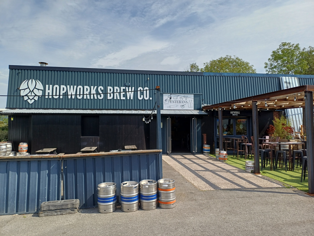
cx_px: 157
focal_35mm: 25
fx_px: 227
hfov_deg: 69.4
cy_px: 118
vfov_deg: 54.9
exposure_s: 1/1353
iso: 50
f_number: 1.8
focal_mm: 4.65
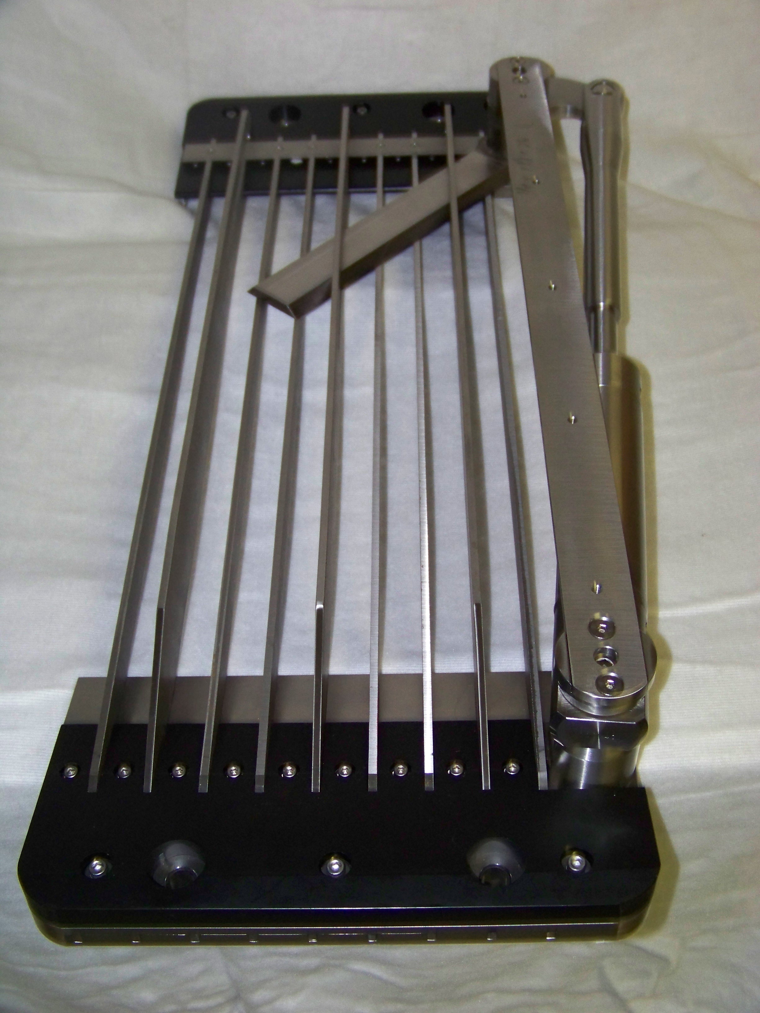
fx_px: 1259
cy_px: 506
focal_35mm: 43
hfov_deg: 33.6
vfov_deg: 43.9
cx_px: 380
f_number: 2.8
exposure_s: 1/30
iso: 200
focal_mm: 6.75
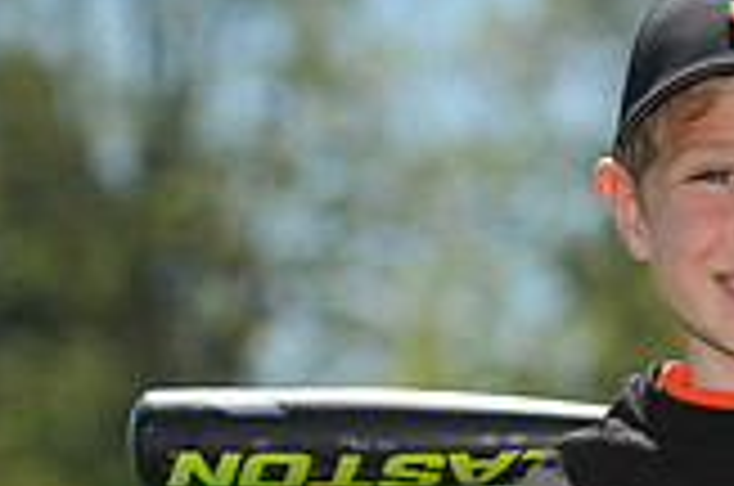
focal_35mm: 306
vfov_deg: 4.5
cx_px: 644
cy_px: 630
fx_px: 6227
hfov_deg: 6.7
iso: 200
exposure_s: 1/2000
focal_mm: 86
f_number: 4
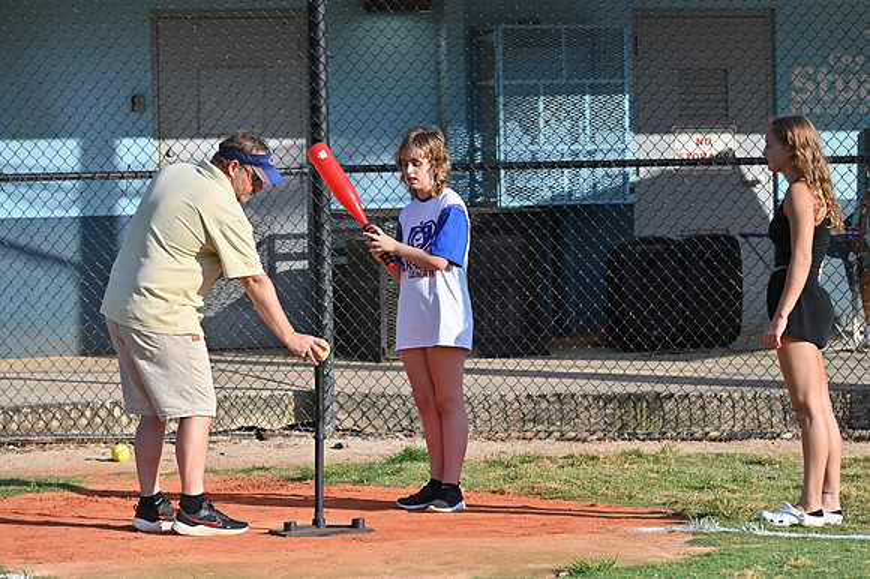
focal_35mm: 155
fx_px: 3744
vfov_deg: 8.8
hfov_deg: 13.3
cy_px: 290
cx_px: 435
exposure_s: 1/8000
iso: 1250
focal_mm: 155
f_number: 6.3
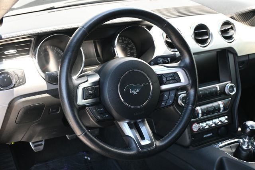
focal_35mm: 46
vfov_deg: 29.4
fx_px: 324
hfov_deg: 43.0
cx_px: 128
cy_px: 85
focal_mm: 30.5
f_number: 4.8
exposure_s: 1/125
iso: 560
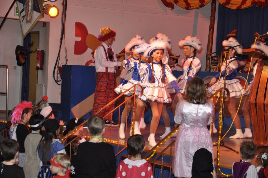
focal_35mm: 99
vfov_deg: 13.8
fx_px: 736
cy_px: 89
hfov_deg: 20.6
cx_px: 134
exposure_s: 1/60
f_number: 5.3
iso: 400
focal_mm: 66
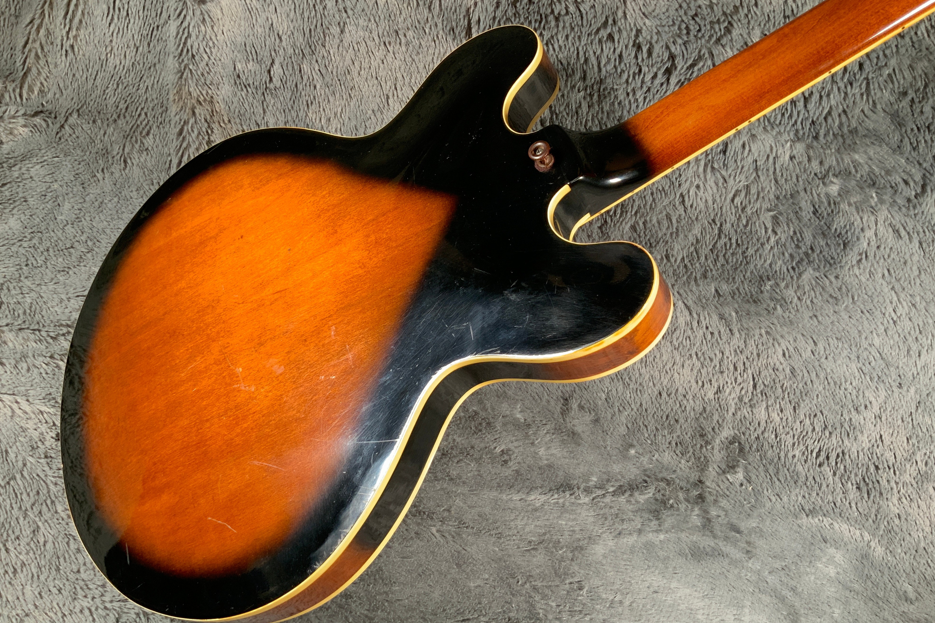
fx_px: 805
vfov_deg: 42.3
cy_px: 311
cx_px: 456
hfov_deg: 60.3
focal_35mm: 31
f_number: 1.8
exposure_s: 1/52
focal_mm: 3
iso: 80
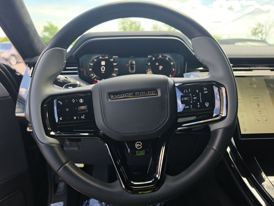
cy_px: 103
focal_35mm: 23
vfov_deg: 58.9
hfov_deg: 73.9
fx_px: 182
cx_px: 137
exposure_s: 1/223
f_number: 1.4
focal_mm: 6.5
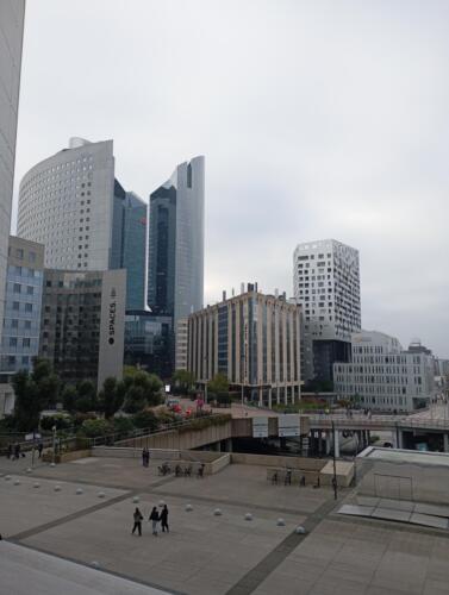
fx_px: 483
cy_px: 298
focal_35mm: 28
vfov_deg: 63.3
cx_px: 224
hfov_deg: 49.9
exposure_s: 1/230
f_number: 1.8
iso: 101
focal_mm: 4.27
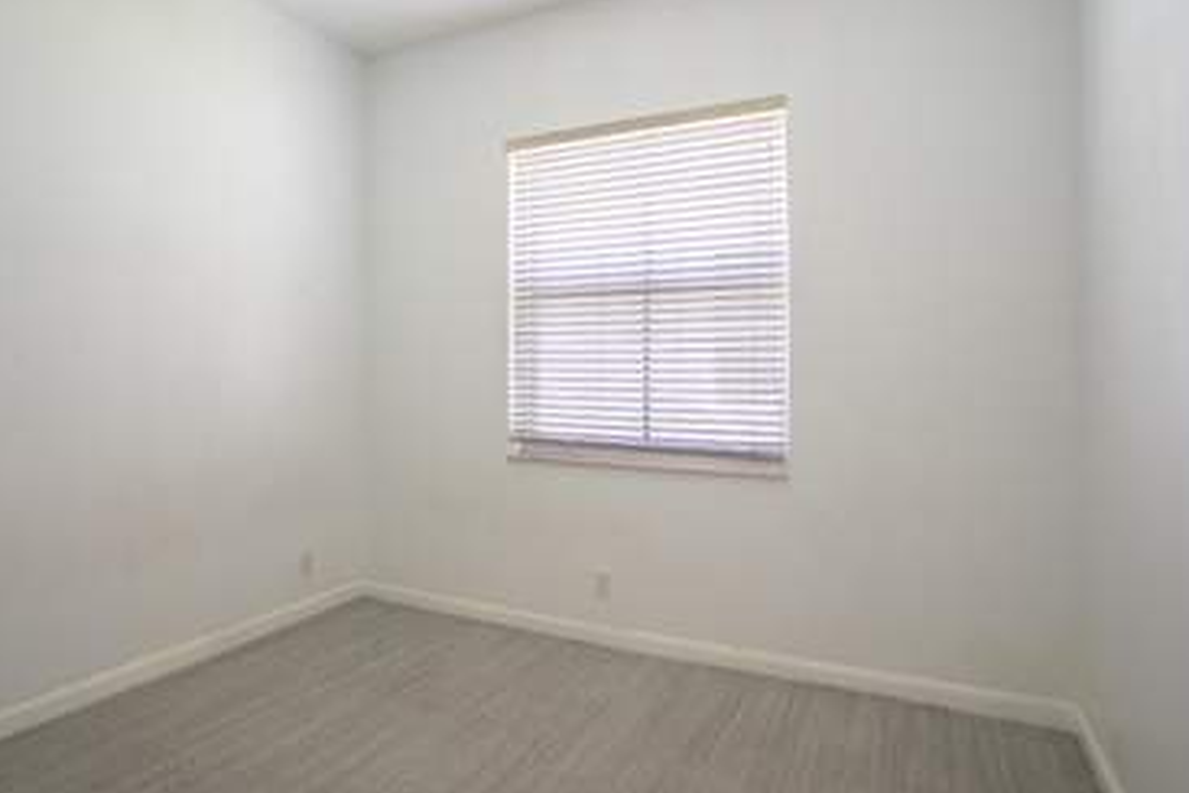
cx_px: 559
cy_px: 354
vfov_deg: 59.4
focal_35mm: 21
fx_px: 694
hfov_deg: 81.1
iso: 100
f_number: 8
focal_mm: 16
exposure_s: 1/5
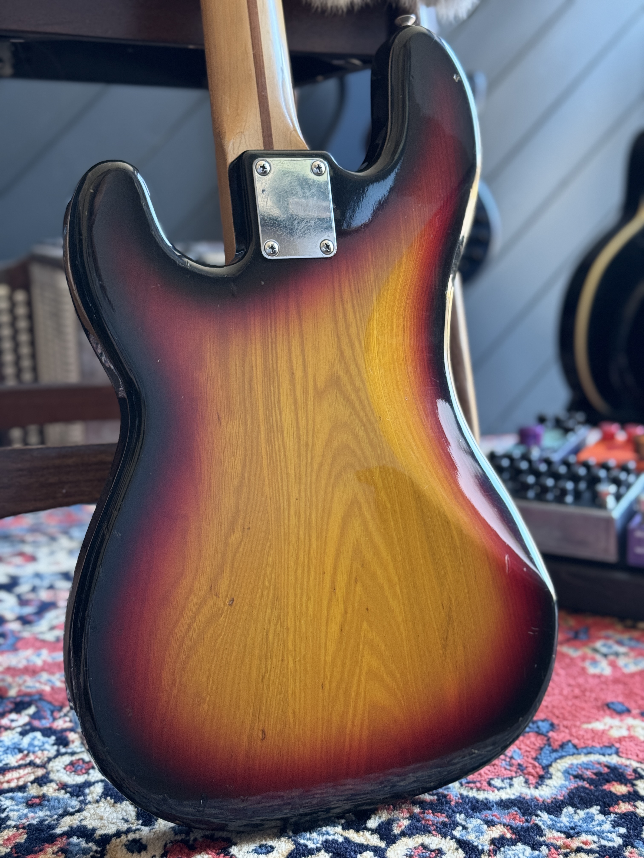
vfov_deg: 39.7
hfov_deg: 30.3
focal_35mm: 48
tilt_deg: -8.9
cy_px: 429
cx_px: 322
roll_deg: -0.4
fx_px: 1191
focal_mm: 6.76
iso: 250
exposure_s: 1/50
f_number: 1.78
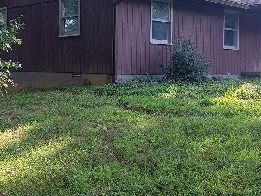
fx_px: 430
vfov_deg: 25.5
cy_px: 59
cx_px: 109
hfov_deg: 33.7
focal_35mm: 57
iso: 32
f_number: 1.8
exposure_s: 1/60
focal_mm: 4
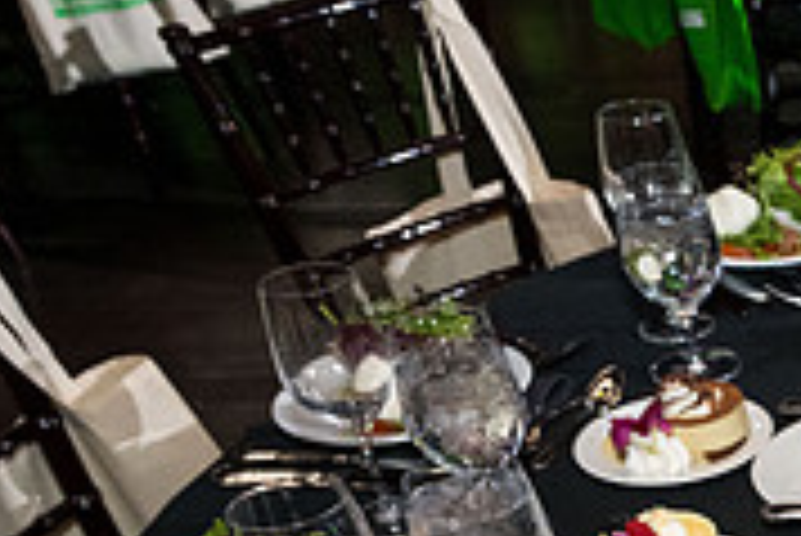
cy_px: 858
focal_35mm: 78
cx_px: 1210
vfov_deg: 15.8
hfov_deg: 21.6
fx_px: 1737
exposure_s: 1/80
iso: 3200
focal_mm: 24
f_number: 8
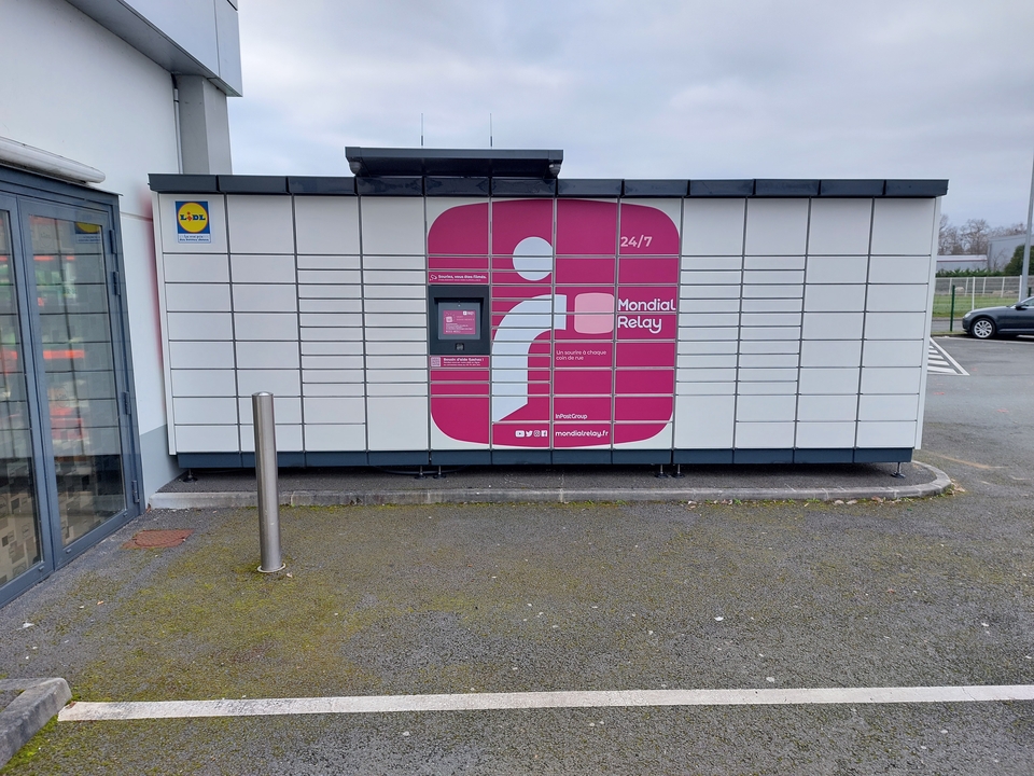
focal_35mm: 24
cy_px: 388
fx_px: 717
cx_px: 517
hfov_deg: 71.6
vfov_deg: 56.8
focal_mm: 5.23
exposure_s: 1/120
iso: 32
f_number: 1.8
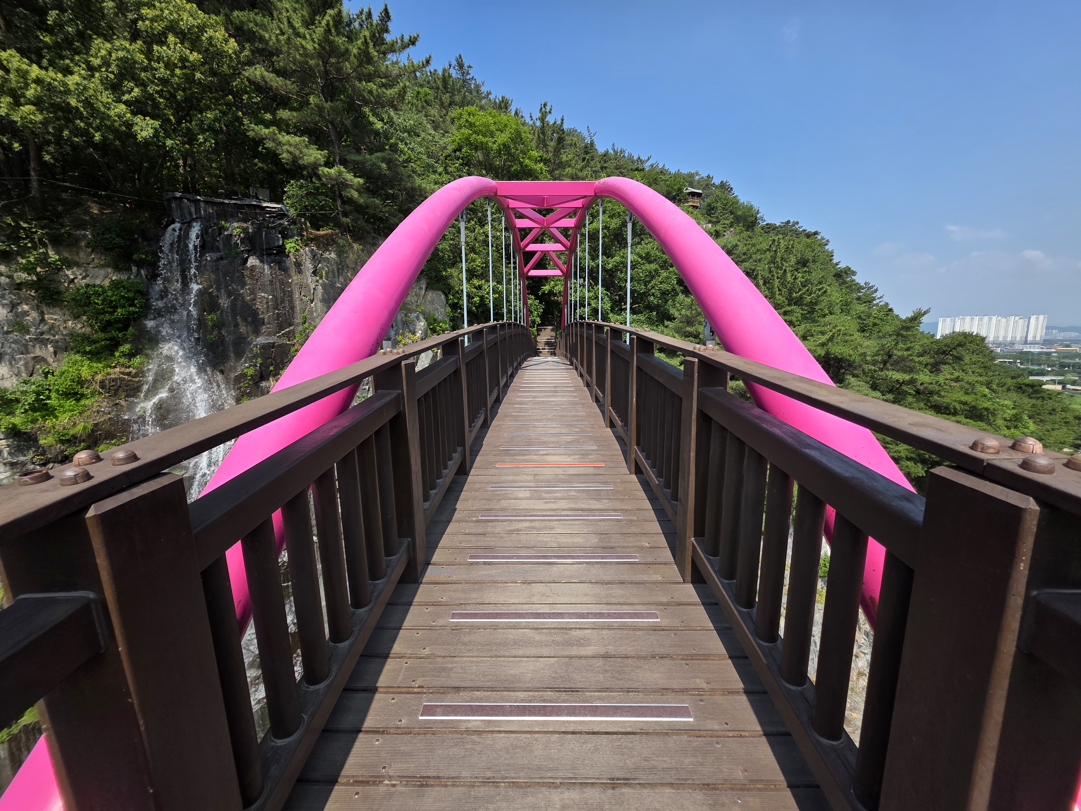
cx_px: 540
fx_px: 406
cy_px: 406
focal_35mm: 13
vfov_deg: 89.9
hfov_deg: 106.2
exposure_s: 1/1505
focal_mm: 2.2
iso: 40
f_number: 1.9
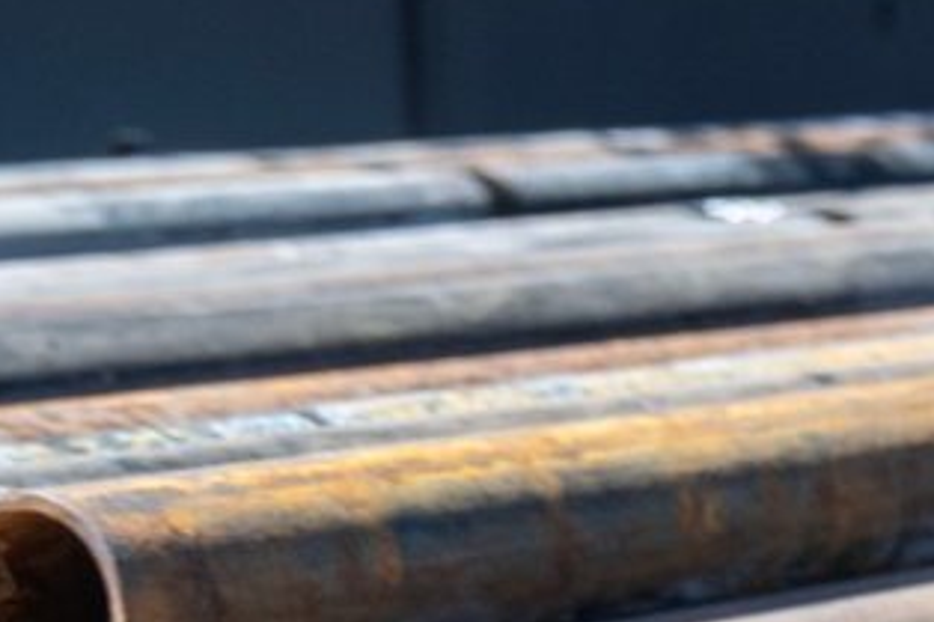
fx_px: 6820
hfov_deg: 7.5
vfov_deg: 5.1
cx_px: 1892
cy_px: 1245
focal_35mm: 263
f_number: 8
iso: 200
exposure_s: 1/100
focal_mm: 43
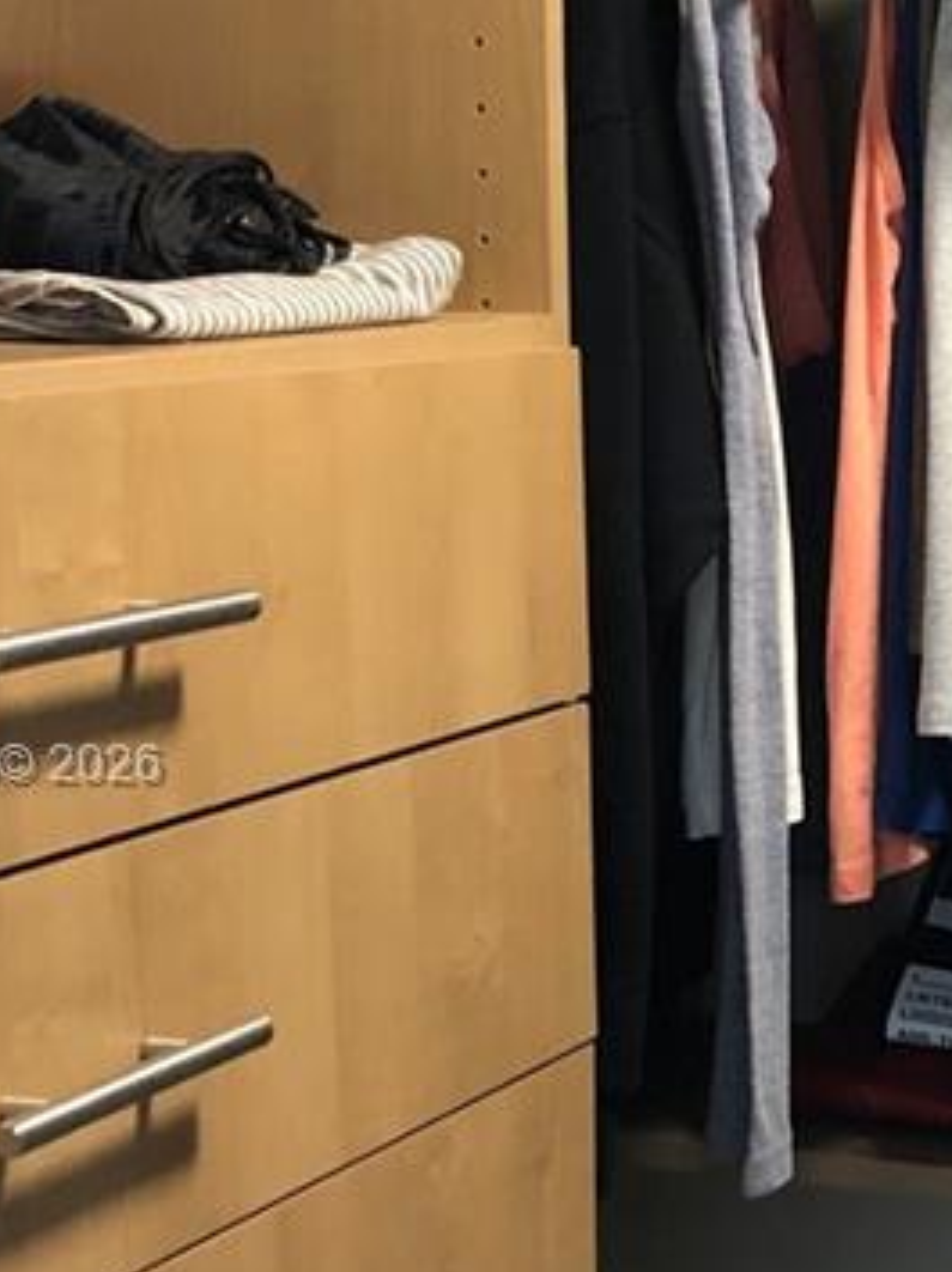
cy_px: 769
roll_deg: -0.3
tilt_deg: -9.2
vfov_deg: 20.6
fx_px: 3488
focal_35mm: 95
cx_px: 1114
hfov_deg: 15.1
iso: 80
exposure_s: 1/15
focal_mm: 3.99
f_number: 1.8
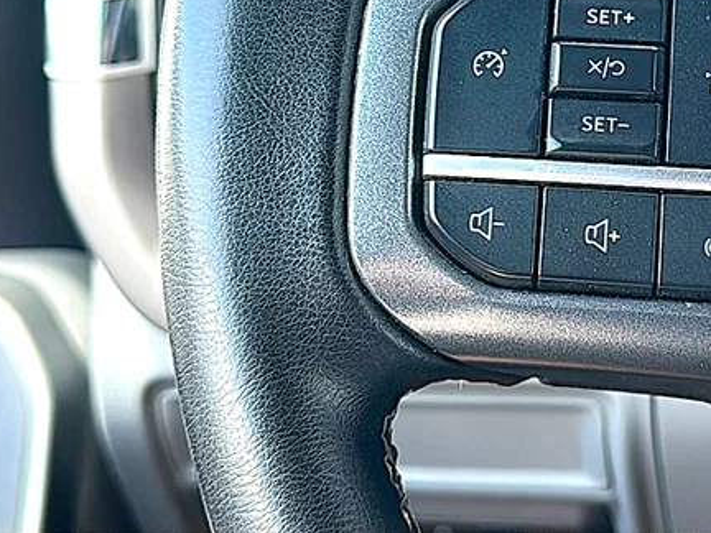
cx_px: 565
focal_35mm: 68
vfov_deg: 21.3
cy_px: 104
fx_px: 1397
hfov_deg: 28.0
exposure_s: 1/156
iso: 100
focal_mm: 6.86
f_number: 1.78
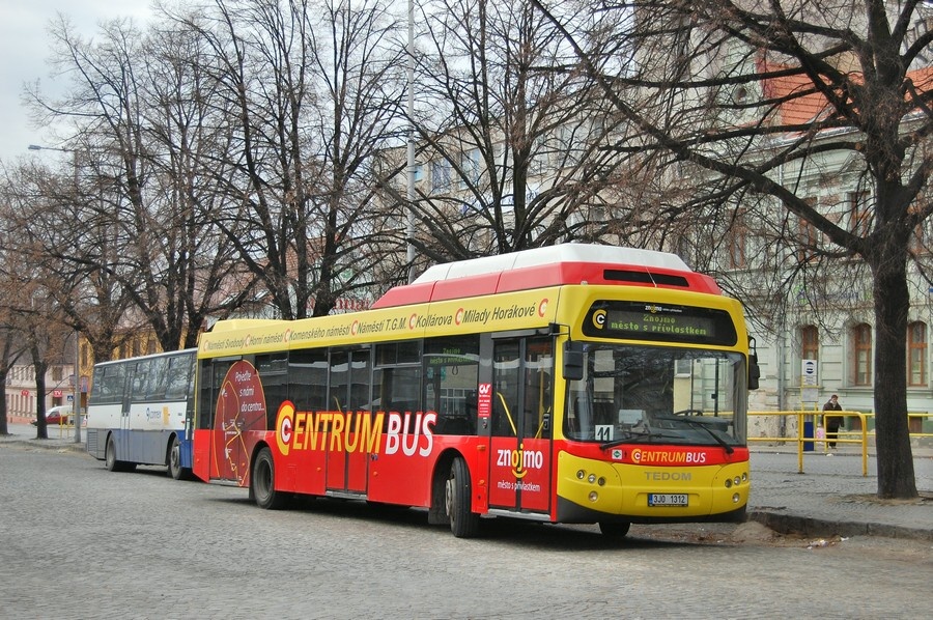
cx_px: 466
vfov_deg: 22.6
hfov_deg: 33.4
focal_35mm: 60
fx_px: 1553
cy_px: 310
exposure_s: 1/1000
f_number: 5
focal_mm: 40
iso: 400
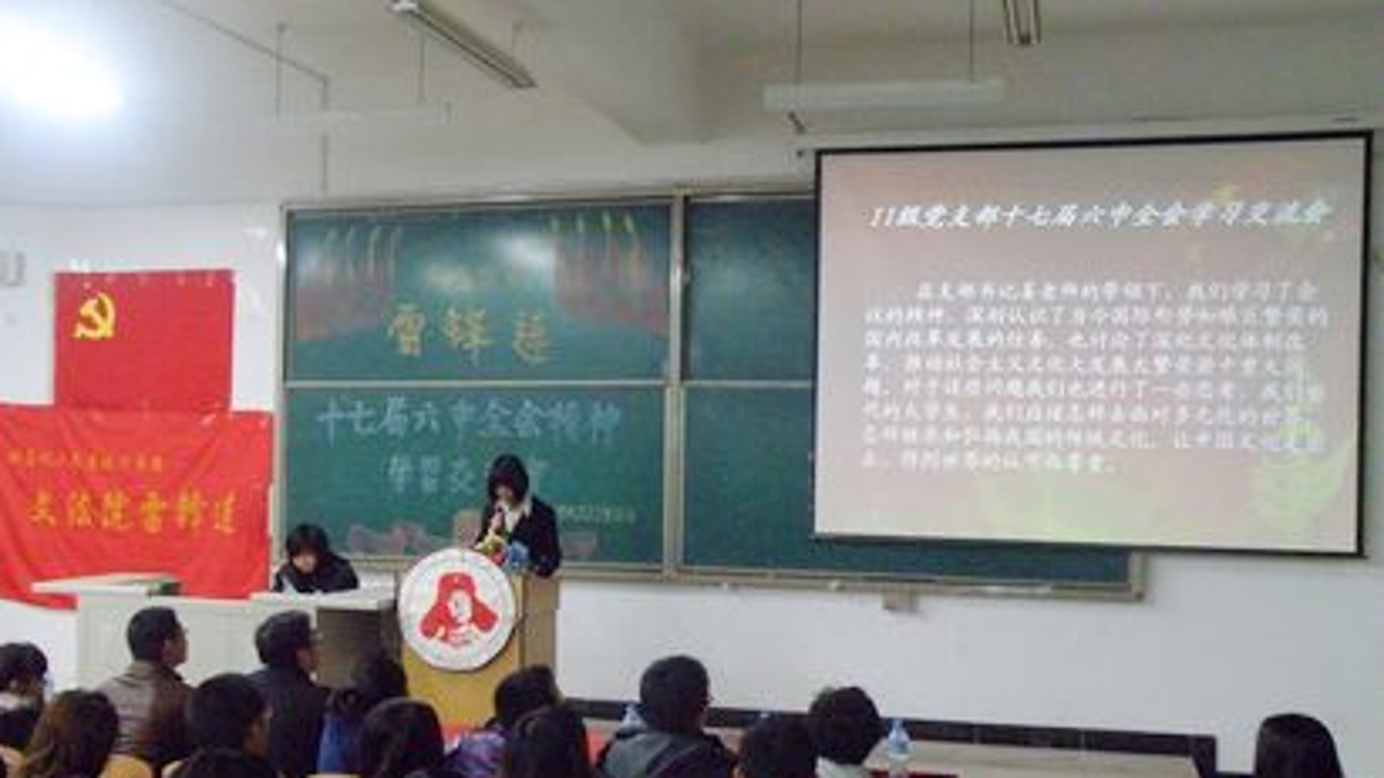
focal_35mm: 39
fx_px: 1431
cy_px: 440
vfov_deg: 30.4
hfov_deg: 51.6
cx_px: 680
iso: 800
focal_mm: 6.32
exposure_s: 1/30
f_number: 3.2
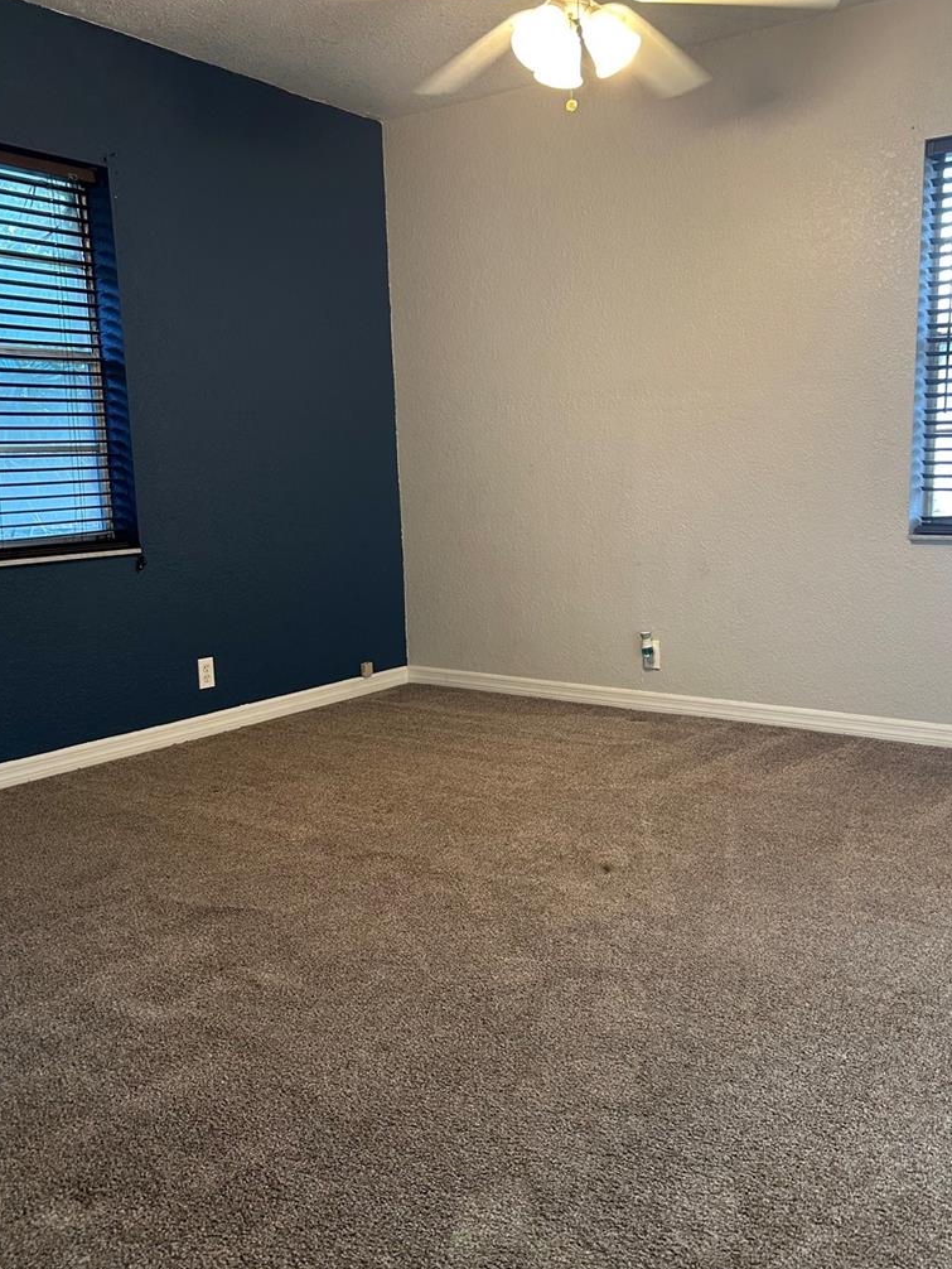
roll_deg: +0.7
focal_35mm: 31
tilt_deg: -8.9
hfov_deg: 45.4
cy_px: 642
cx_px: 533
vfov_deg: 58.3
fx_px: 1136
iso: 125
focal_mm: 5.7
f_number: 1.5
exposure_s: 1/60
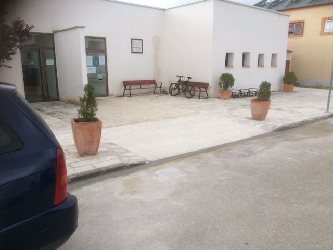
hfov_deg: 61.7
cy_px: 125
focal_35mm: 29
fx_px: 279
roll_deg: +1.5
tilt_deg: -14.4
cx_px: 166
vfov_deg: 48.2
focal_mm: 4.15
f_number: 2.2
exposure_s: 1/100
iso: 64
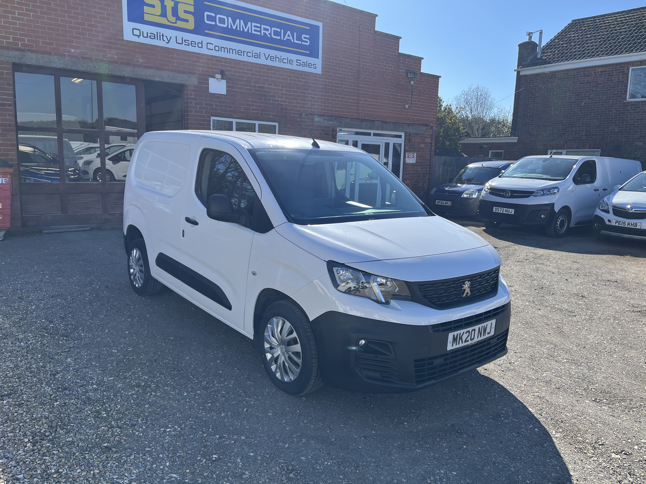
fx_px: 485
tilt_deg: -10.3
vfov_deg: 53.1
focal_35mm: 26
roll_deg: -1.3
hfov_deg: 67.3
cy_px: 242
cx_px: 323
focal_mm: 5.1
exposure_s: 1/1832
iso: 50
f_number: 1.6
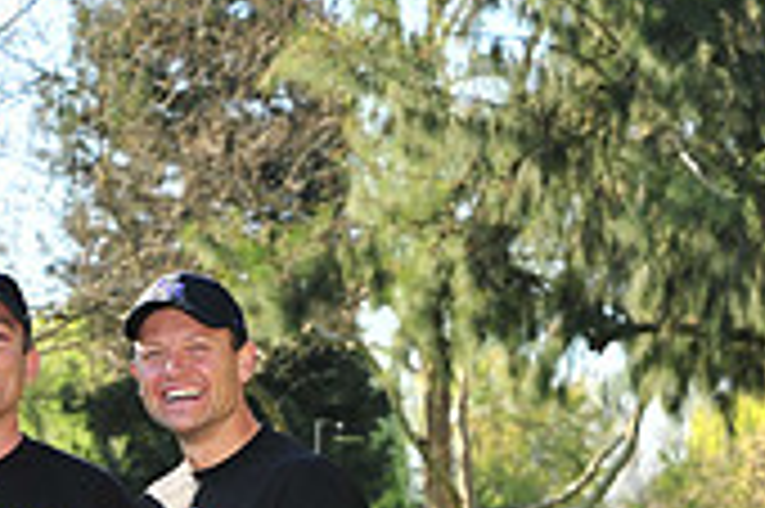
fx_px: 5796
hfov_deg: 7.4
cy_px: 760
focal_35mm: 273
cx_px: -382
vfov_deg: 5.0
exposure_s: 1/160
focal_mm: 80
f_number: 8
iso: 200
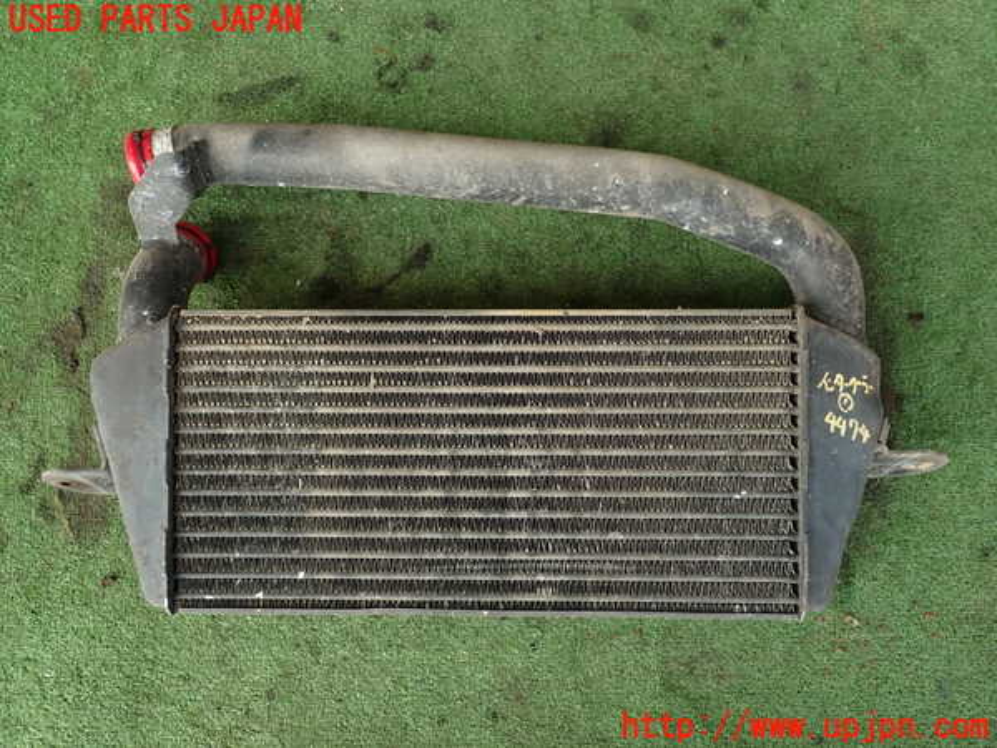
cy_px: 374
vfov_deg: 54.9
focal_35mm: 25
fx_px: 720
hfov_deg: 69.4
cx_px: 498
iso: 100
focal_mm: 4.5
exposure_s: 1/100
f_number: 2.8
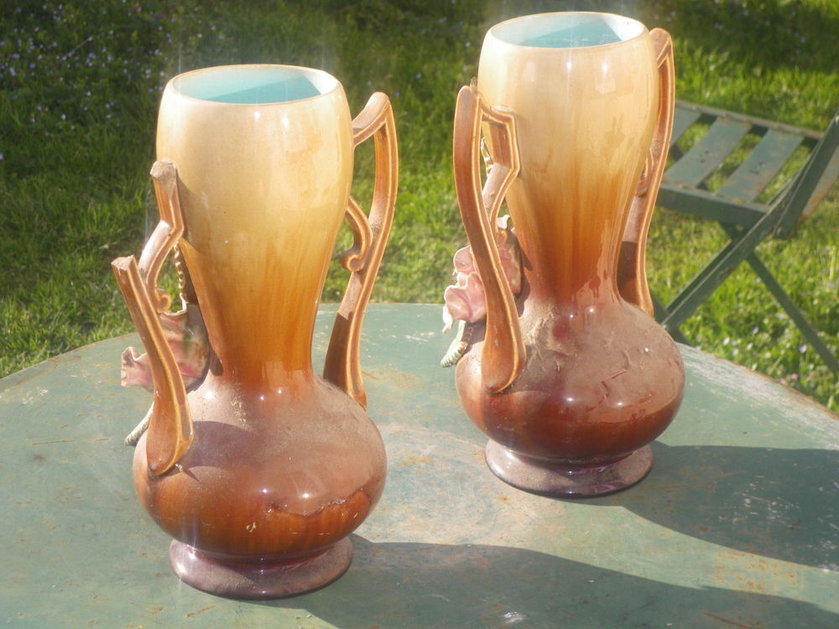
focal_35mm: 79
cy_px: 314
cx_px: 420
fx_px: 1915
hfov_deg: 24.7
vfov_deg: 18.7
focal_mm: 13.9
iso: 80
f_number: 4.6
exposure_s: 1/200
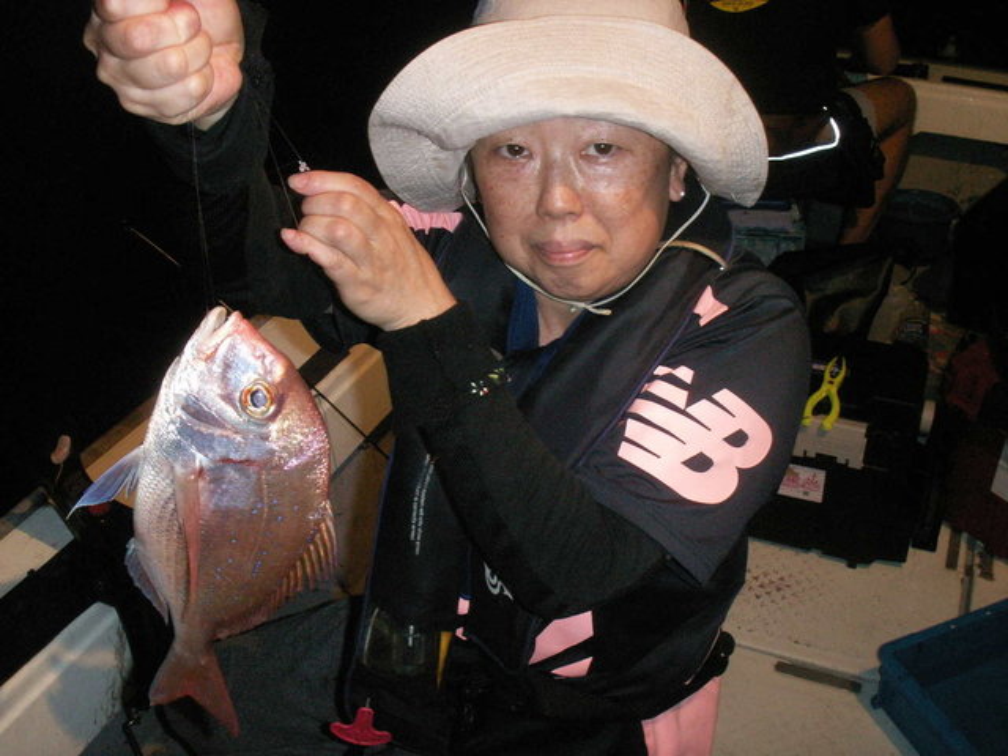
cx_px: 504
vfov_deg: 38.7
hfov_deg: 50.1
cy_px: 378
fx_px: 1077
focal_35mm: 37
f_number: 3.5
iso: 160
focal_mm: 7.7
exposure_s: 1/40
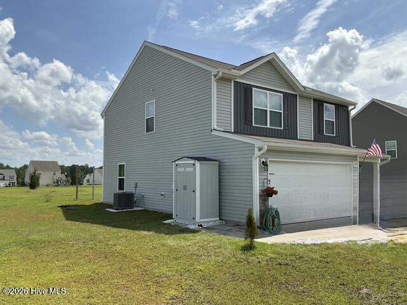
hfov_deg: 63.4
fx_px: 329
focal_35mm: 28
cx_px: 204
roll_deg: -0.4
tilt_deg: +4.9
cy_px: 152
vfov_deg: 49.7
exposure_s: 1/2667
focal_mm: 3
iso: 25
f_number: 1.8
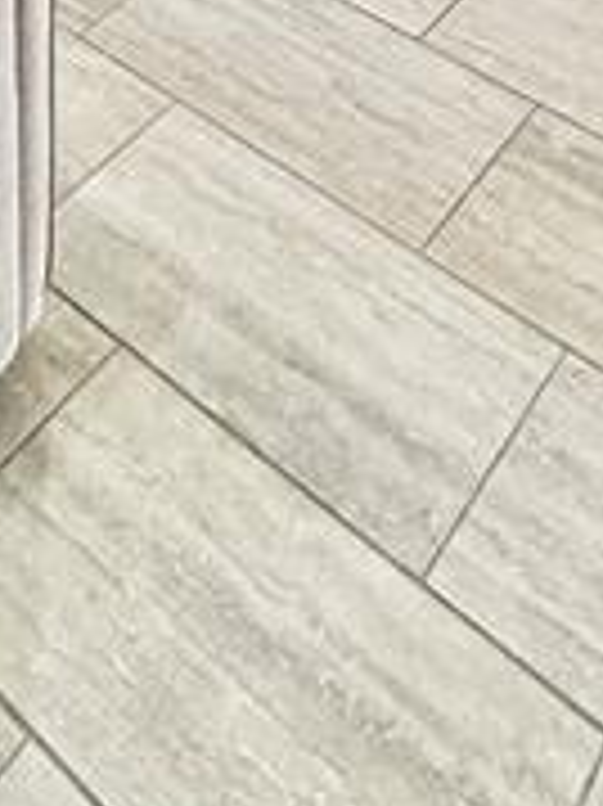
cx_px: 356
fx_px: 1395
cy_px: -756
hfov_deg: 24.4
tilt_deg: -8.3
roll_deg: -1.2
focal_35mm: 60
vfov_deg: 19.8
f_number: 2.2
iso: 200
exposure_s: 1/60
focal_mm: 2.22
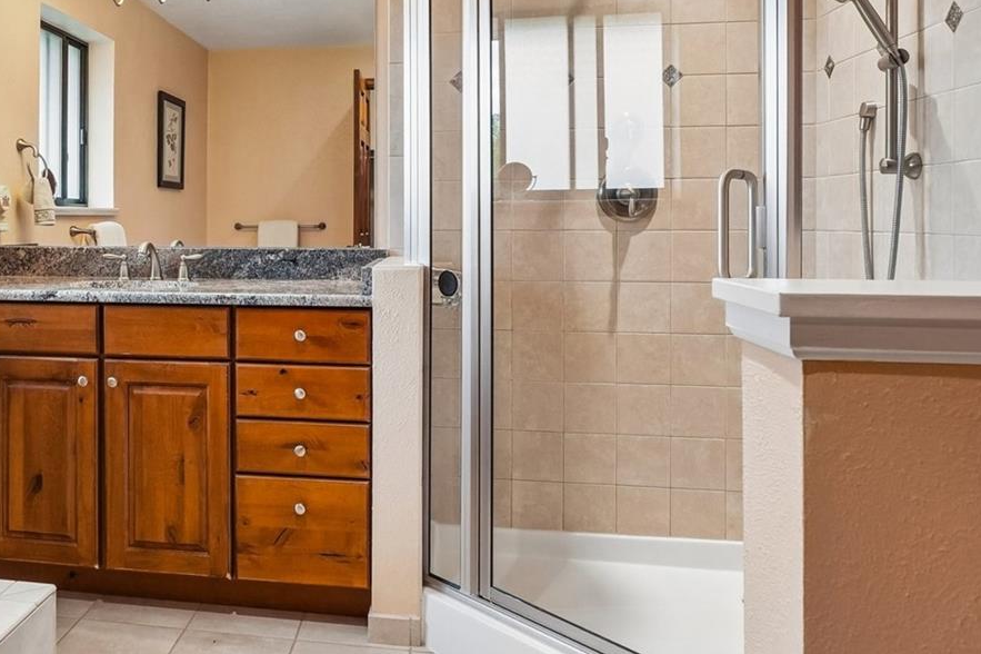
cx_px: 274
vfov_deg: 43.3
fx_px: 815
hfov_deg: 59.6
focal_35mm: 30
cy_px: 234
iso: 320
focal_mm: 11
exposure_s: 1/30
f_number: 8
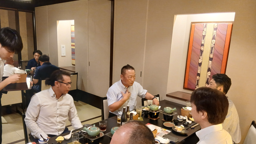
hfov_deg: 66.1
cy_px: 88
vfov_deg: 40.0
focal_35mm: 29
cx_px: 128
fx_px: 197
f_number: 1.8
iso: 500
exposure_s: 1/25
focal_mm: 3.86
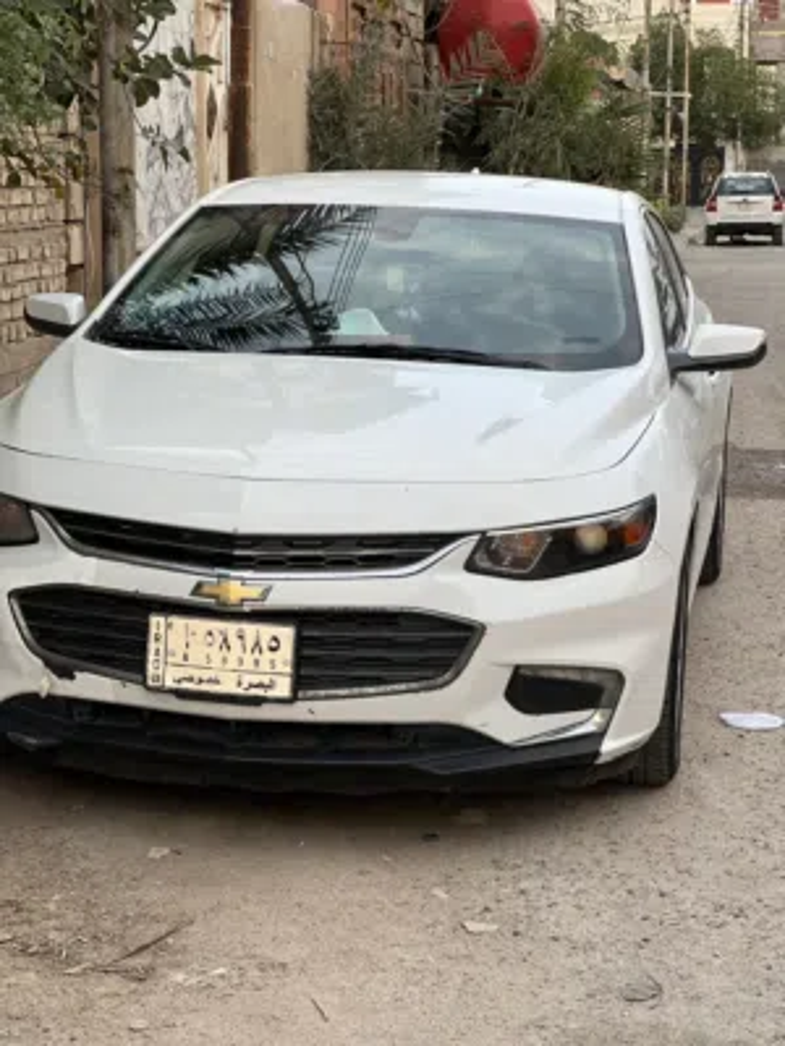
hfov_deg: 19.1
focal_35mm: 77
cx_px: 392
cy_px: 523
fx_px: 2328
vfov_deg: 25.3
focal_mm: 9
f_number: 2.8
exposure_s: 1/121
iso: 100
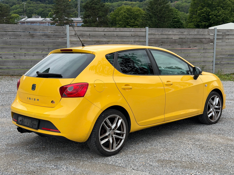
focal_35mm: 48
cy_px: 88
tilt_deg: -8.3
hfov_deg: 39.7
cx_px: 117
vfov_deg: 30.3
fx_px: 324
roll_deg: -0.1
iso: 64
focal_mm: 6.76
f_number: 1.78
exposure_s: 1/1795
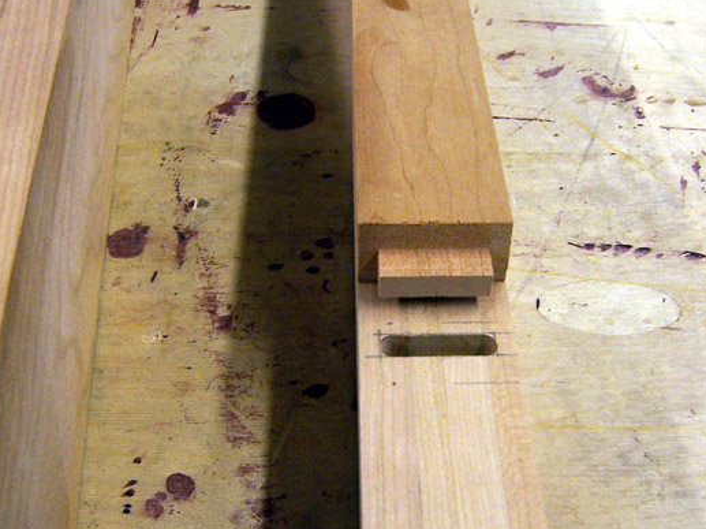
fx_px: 938
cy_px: 310
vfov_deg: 31.4
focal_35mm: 46
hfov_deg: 41.3
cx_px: 350
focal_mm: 5.5
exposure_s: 1/30
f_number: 3.4
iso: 140
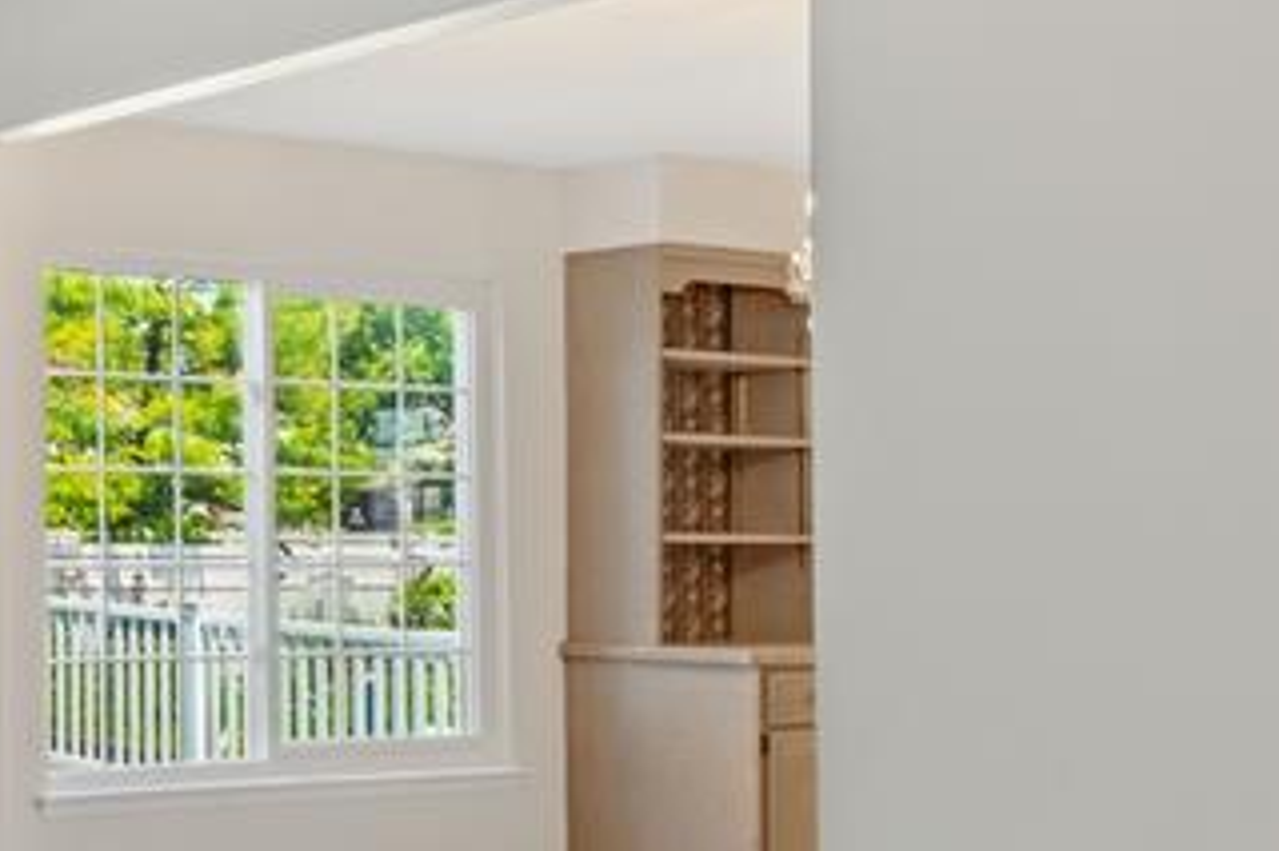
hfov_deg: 24.9
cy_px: 523
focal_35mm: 64
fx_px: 2273
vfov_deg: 21.2
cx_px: -584
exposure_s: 1
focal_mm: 13.1
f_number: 8
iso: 500
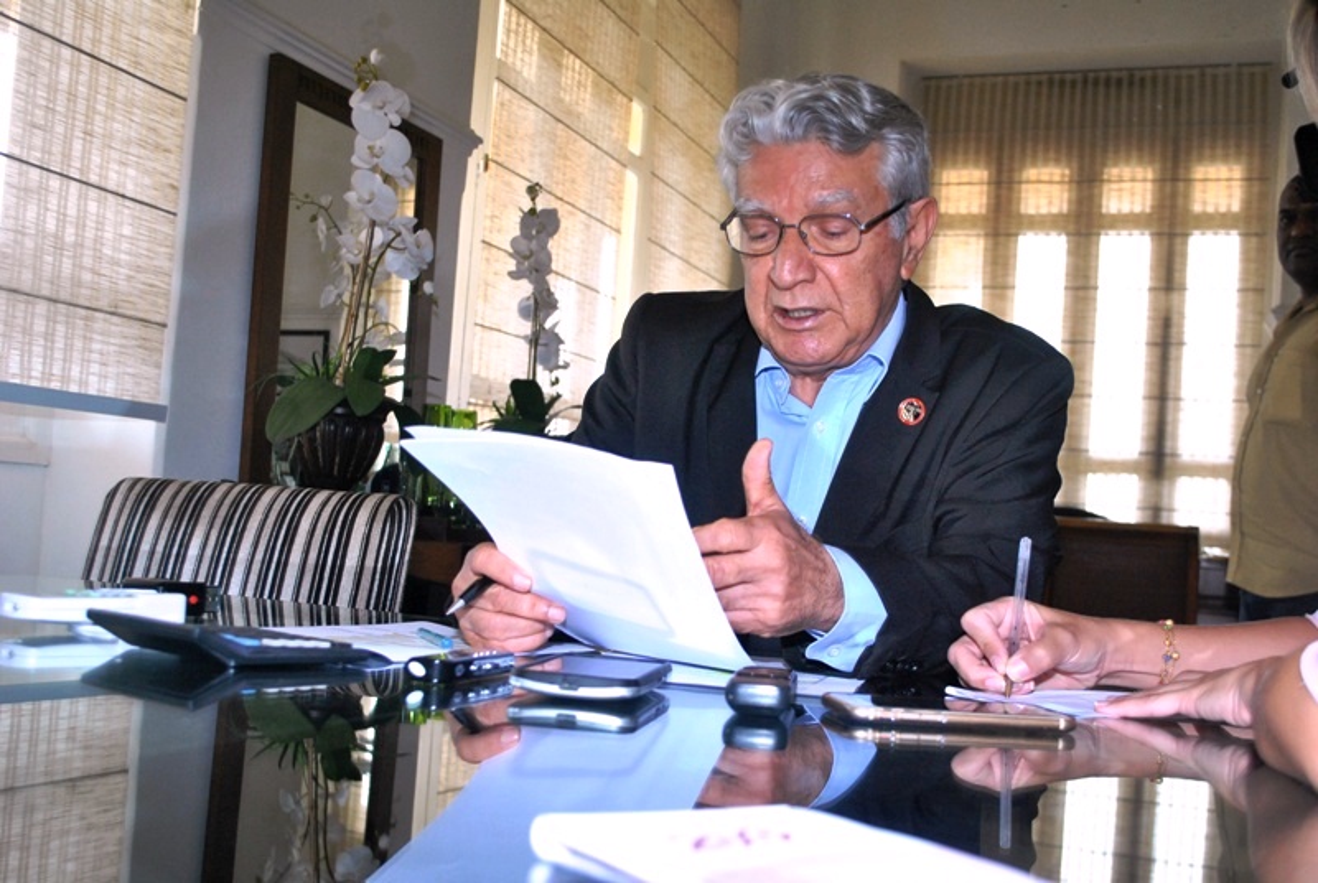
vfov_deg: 34.3
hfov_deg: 49.5
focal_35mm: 39
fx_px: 1430
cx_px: 659
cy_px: 442
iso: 800
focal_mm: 26
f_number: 4.2
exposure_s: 1/160
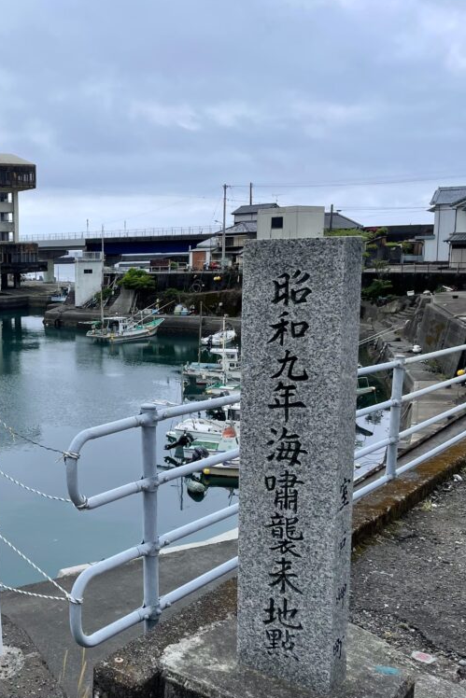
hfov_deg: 33.0
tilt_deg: -7.7
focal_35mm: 37
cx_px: 3
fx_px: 718
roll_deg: +1.1
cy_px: 352
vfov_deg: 51.9
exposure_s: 1/1416
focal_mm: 4.2
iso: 32
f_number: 1.6
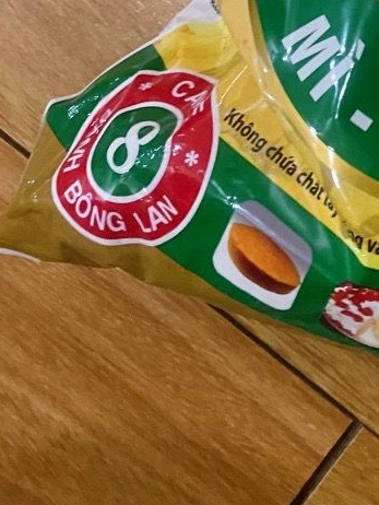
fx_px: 1050
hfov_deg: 18.8
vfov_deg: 23.7
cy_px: -161
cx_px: 512
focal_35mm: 72
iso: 200
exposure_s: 1/50
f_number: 1.8
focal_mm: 4.25
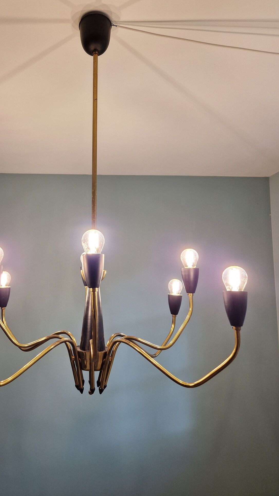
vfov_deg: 71.9
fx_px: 342
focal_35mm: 26
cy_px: 240
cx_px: 90
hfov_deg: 43.7
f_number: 1.8
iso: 125
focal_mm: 5.4
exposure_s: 1/100
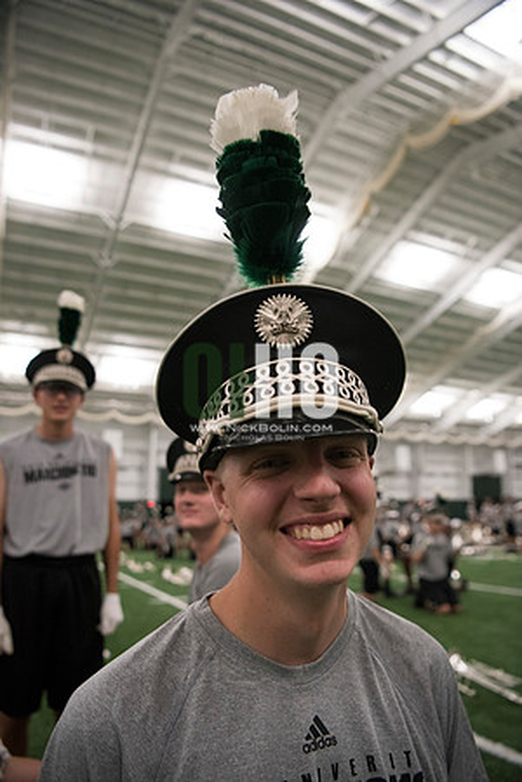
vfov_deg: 73.7
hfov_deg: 53.1
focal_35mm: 24
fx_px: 522
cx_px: 261
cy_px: 391
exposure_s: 1/320
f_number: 3.2
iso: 3200
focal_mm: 24
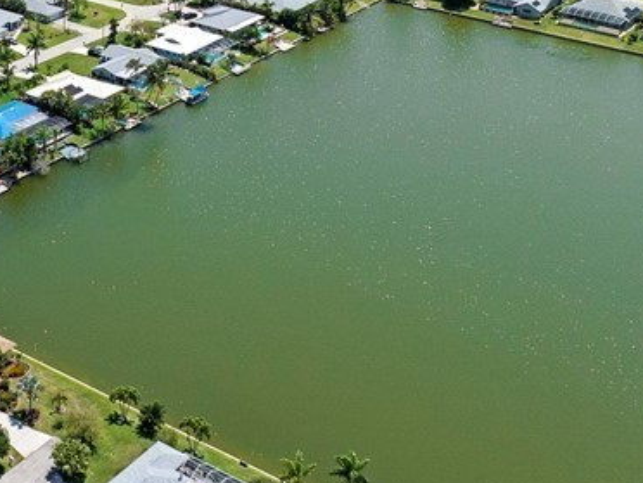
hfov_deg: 28.2
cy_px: -35
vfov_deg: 21.2
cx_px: 59
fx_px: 1226
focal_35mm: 66
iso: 110
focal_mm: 12.29
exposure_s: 1/4000
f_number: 2.8
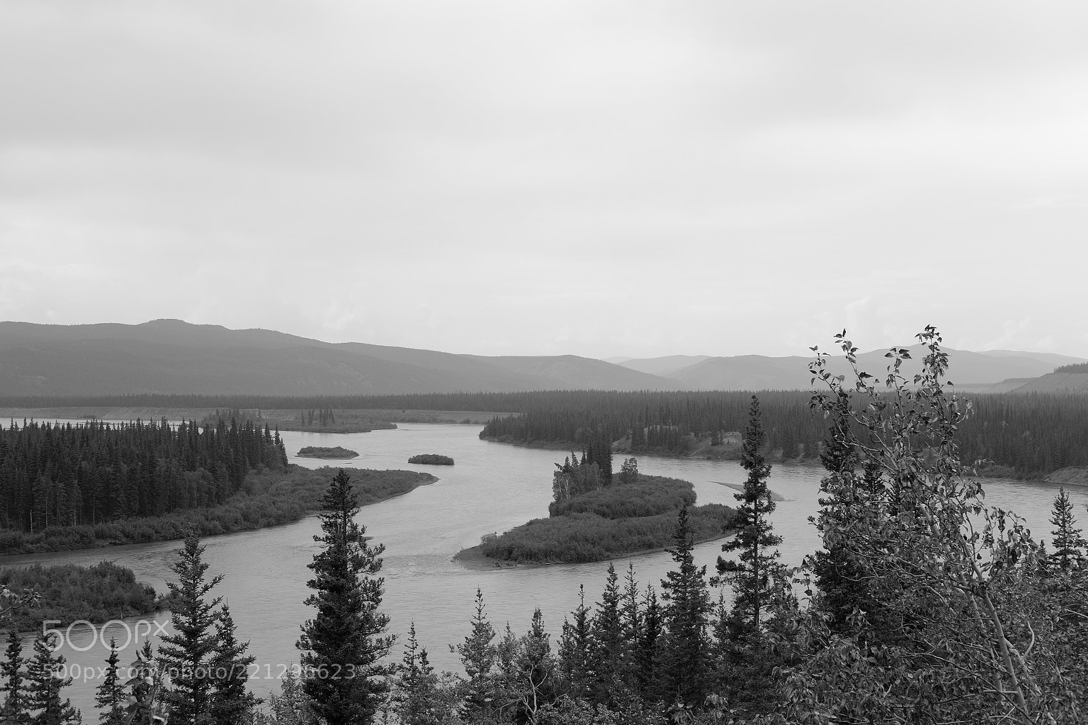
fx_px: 1601
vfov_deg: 25.5
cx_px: 544
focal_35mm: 53
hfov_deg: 37.5
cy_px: 362
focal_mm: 35
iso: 200
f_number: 8
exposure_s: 1/170
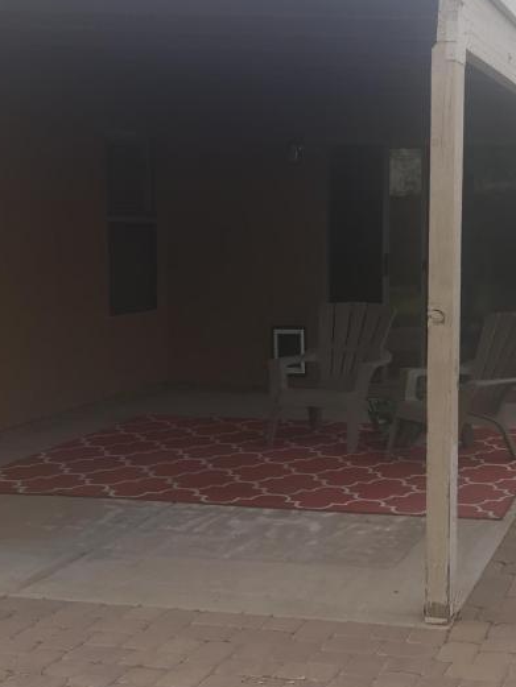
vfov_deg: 33.8
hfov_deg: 24.7
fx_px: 1132
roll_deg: -0.6
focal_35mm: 57
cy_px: 327
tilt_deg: -5.2
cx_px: 495
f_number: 2.2
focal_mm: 4.15
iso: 25
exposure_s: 1/191
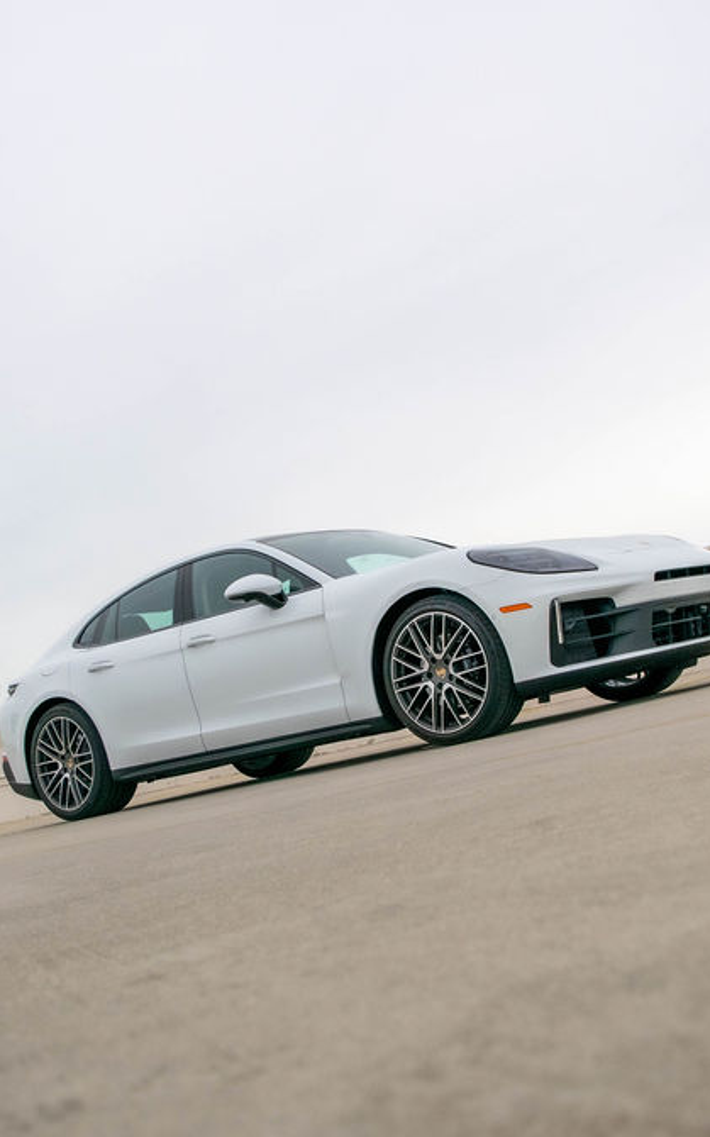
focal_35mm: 42
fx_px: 1301
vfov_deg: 47.2
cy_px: 563
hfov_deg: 30.5
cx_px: 378
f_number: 4.5
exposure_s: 1/1250
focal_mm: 18
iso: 400
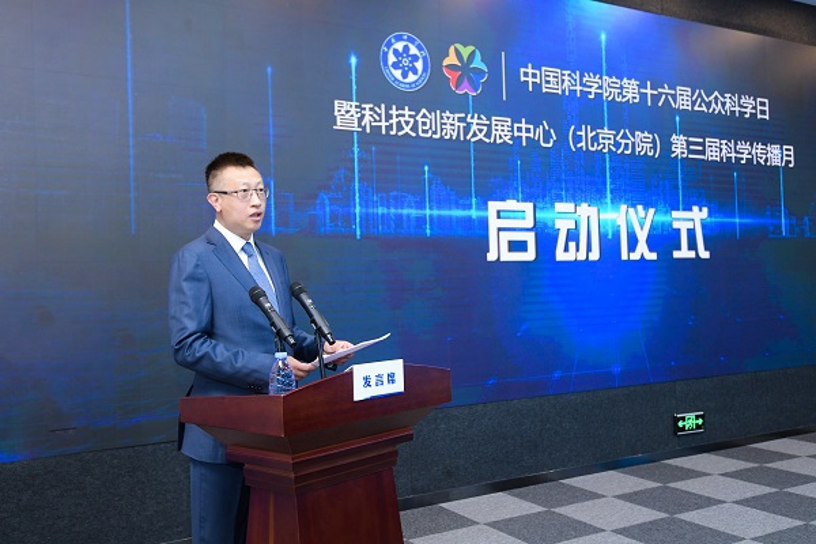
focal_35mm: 35
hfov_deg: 54.4
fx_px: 793
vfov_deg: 37.9
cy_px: 272
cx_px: 408
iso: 2000
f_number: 4.5
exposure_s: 1/100
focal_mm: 35
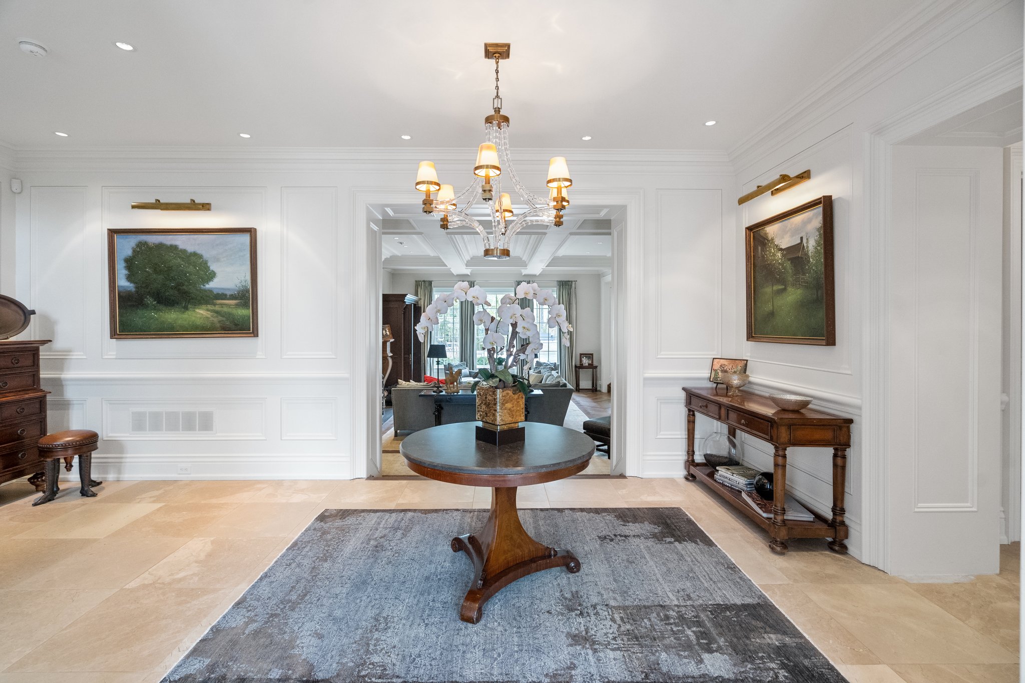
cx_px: 512
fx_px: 455
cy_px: 342
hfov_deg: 96.7
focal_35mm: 16
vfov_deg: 73.7
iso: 6400
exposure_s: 1/30
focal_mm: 16
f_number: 5.6
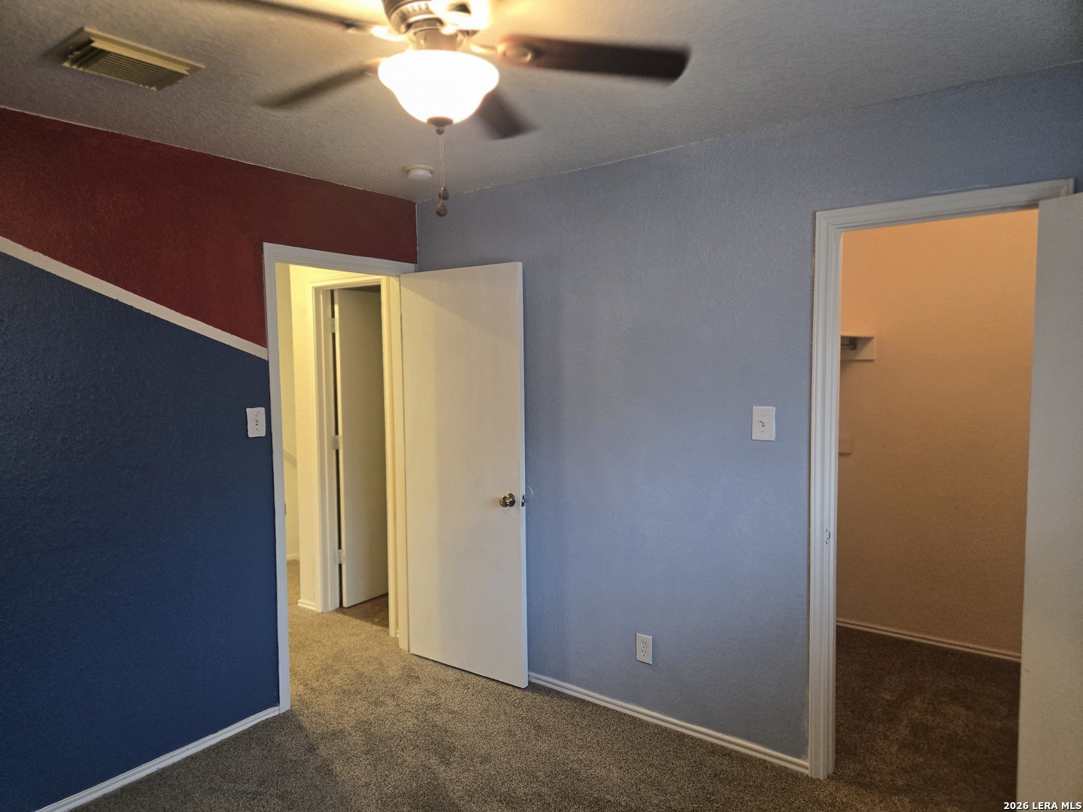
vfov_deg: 58.9
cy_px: 406
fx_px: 720
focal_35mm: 23
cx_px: 542
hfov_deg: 73.9
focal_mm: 5.4
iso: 320
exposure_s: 1/120
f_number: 1.8
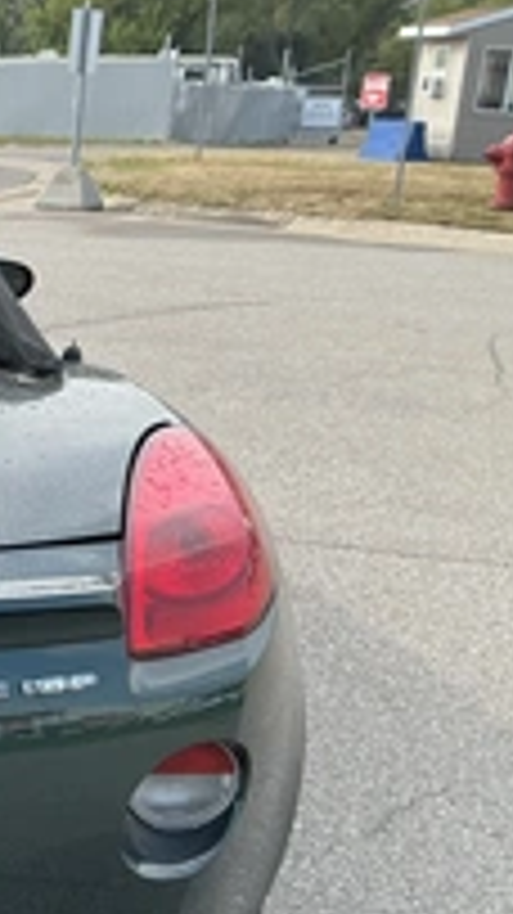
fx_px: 1453
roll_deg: -1.4
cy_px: 594
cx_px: -351
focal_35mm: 60
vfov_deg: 34.6
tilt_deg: -18.6
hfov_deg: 17.2
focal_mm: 3
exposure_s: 1/465
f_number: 1.8
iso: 25
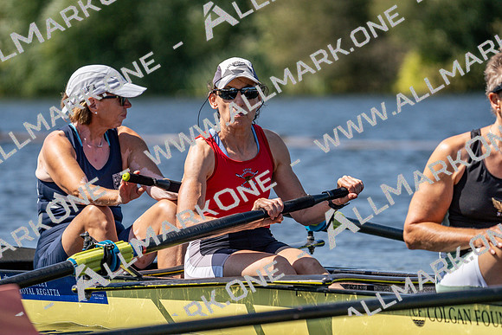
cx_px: 251
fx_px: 5007
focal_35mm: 359
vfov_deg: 3.8
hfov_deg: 5.7
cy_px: 168
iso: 320
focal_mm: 359
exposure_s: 1/2000
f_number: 6.3
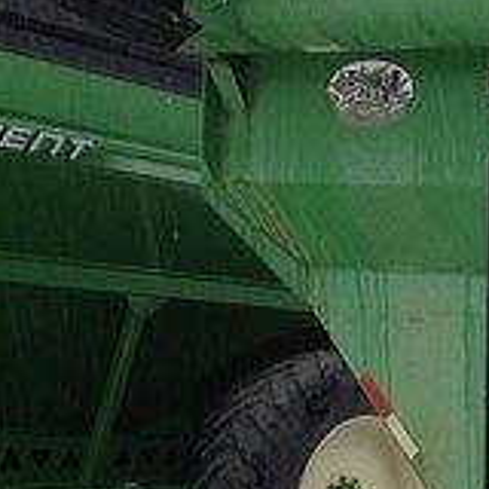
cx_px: 816
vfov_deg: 16.4
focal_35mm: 105
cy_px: 443
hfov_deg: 14.9
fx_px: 1678
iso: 50
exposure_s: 1/191
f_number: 2.4
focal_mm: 4.28
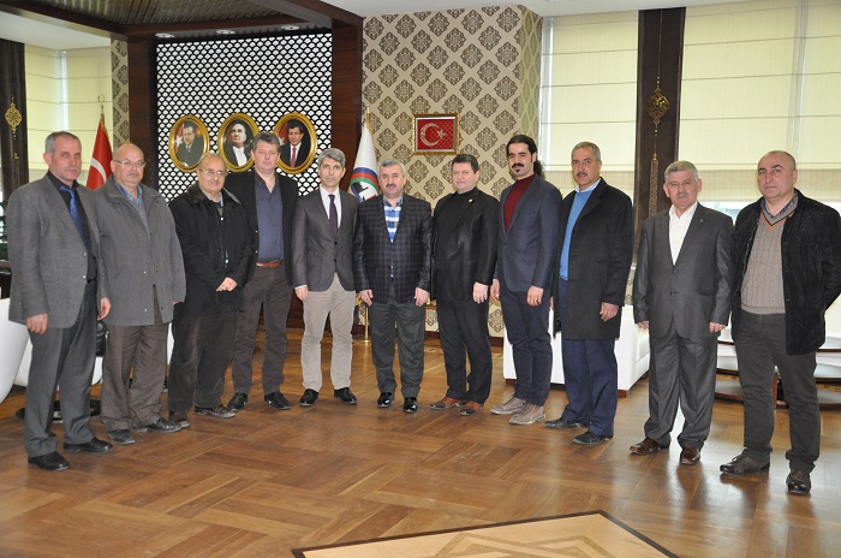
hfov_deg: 51.4
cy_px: 279
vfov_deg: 35.4
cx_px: 420
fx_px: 874
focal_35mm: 38
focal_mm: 25
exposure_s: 1/60
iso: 1600
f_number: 5
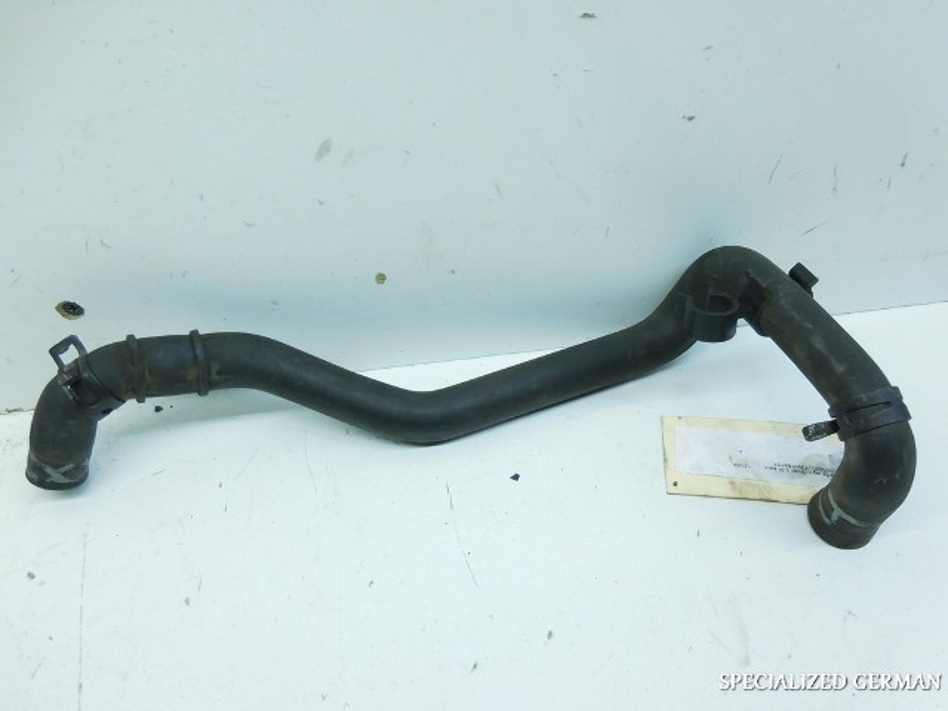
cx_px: 474
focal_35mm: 28
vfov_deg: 49.7
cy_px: 356
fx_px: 767
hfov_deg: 63.4
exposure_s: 1/60
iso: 125
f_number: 3.5
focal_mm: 5
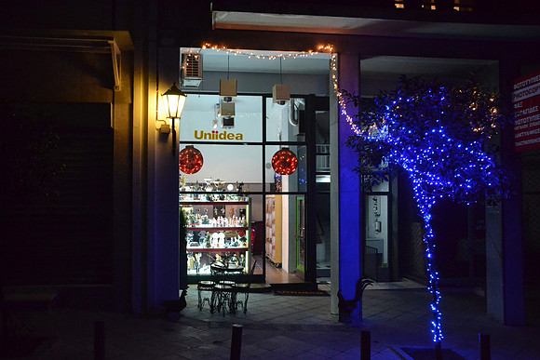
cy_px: 180
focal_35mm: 33
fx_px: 495
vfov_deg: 40.0
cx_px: 270
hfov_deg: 57.2
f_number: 3.8
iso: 3200
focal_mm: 22
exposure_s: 1/60
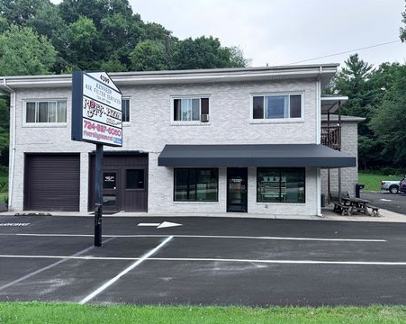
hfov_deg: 66.0
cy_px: 166
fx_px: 312
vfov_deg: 54.9
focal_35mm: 26
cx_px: 221
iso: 80
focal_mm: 6.76
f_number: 1.78
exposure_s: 1/1311
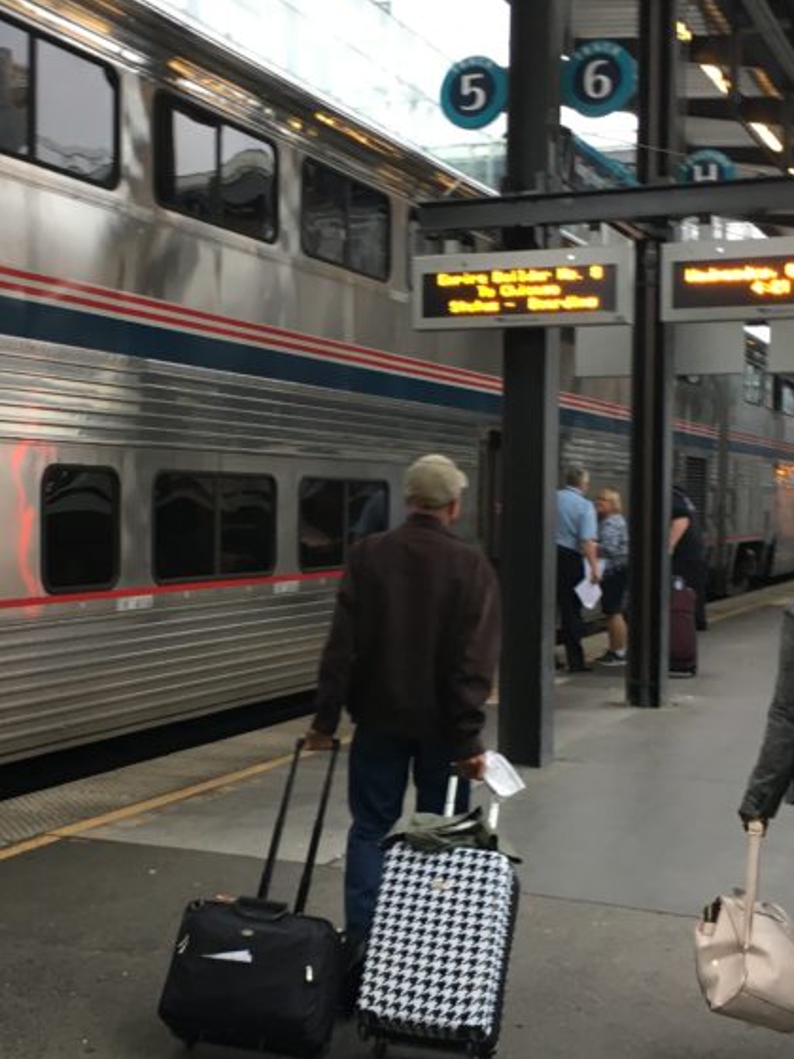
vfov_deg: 36.2
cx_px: 302
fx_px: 1621
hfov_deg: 27.4
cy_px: 560
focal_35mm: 53
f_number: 2.2
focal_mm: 4.15
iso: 50
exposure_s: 1/30
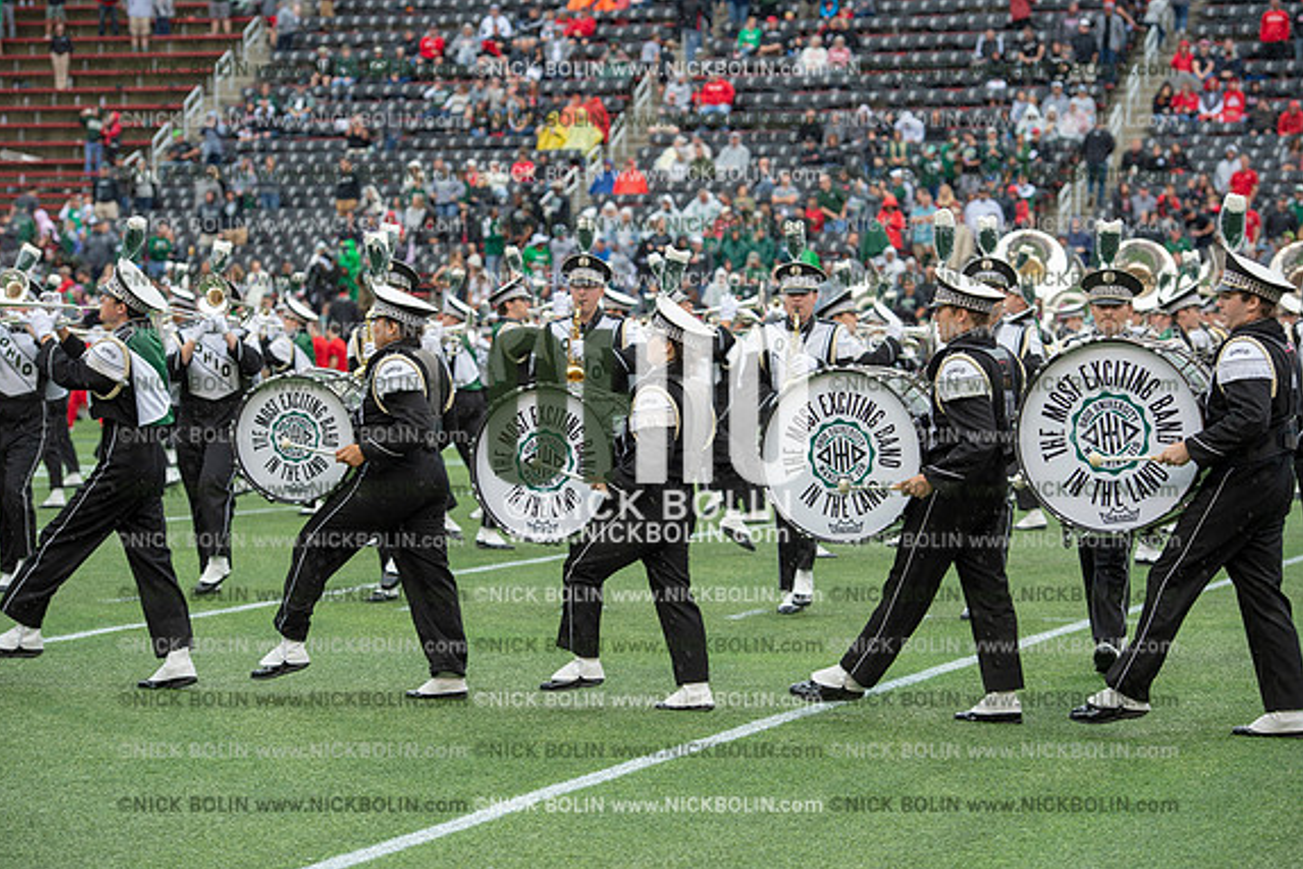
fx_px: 3837
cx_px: 647
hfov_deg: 19.3
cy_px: 436
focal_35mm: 106
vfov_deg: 12.9
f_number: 4
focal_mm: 105
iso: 400
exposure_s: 1/500
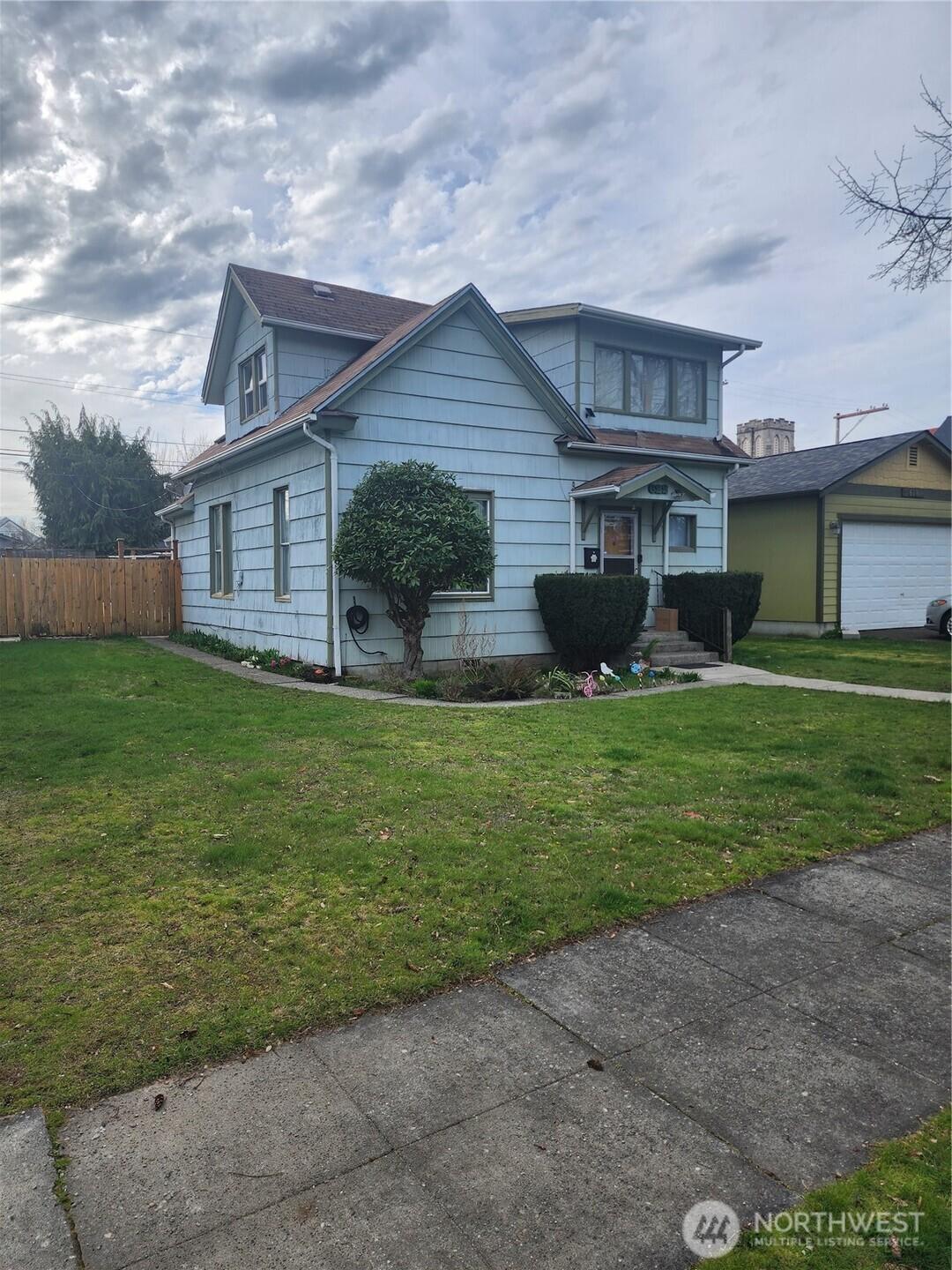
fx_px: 843
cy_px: 635
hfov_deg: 58.9
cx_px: 476
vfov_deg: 73.9
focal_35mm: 23
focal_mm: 6.4
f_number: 1.8
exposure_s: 1/769
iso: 12
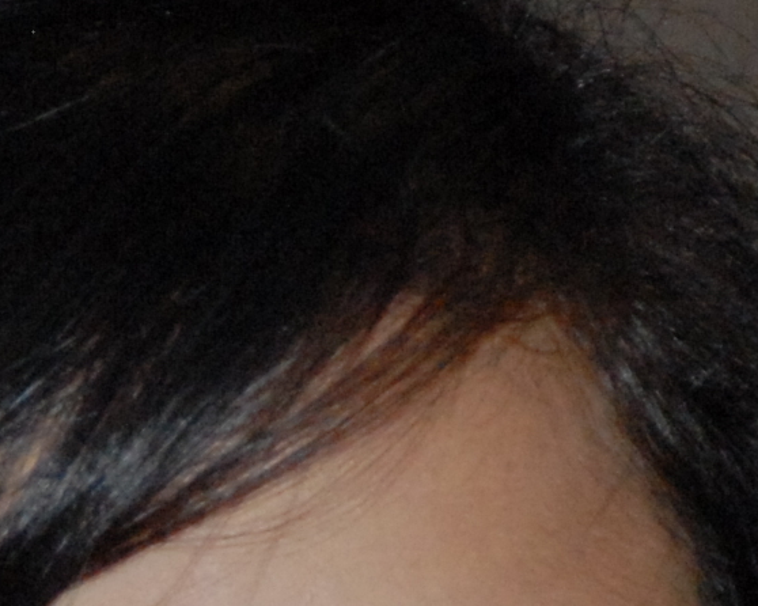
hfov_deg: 2.5
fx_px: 17560
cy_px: 1410
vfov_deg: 2.0
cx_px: -355
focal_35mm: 783
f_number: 5.6
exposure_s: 1/60
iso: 1000
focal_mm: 80
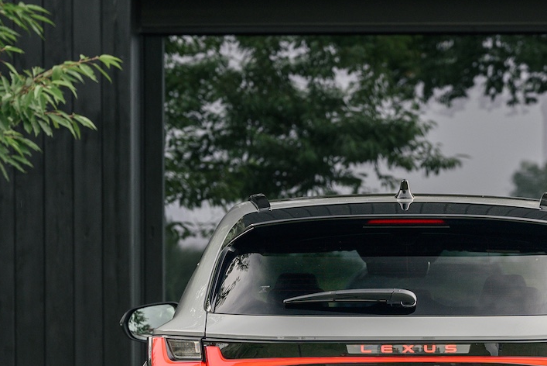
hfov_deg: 10.8
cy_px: 339
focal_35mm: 190
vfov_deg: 7.2
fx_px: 2888
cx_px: 399
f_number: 4
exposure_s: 1/200
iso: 250
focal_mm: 70
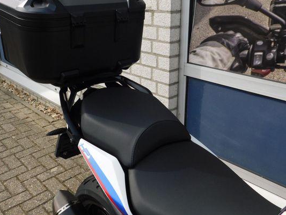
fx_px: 298
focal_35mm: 36
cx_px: 123
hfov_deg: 51.2
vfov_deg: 39.6
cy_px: 93
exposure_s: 1/640
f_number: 3.2
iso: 125
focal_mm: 5.3
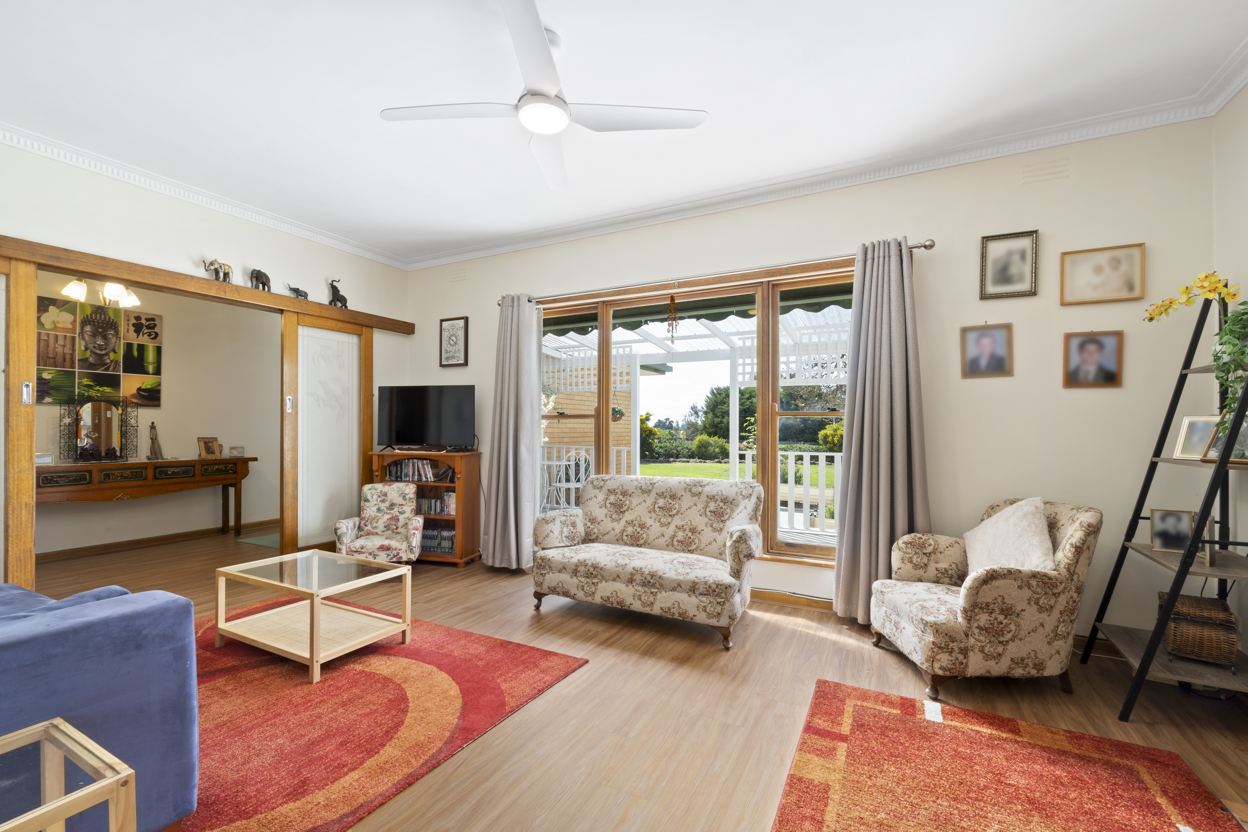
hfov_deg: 100.4
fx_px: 520
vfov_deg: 77.3
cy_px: 416
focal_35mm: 15
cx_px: 624
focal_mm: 10
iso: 100
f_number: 11
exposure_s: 1/1.67
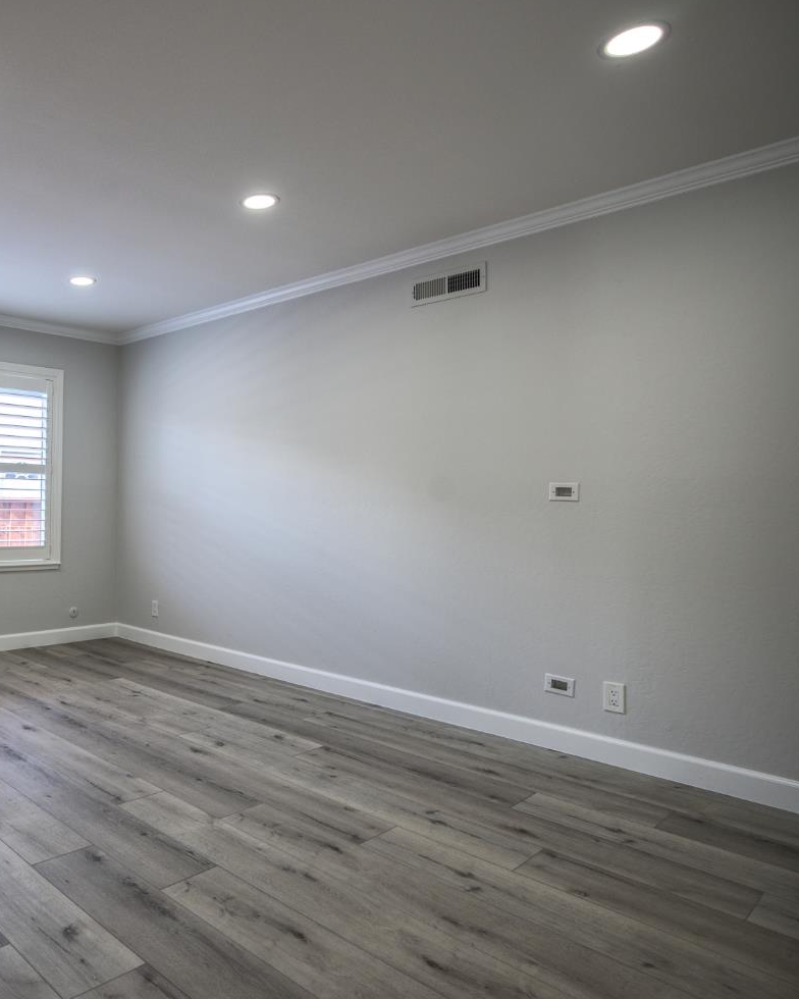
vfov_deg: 72.6
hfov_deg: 54.8
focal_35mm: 23
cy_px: 499
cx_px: 116
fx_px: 680
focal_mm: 16
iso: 320
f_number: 5.6
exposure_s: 1/50
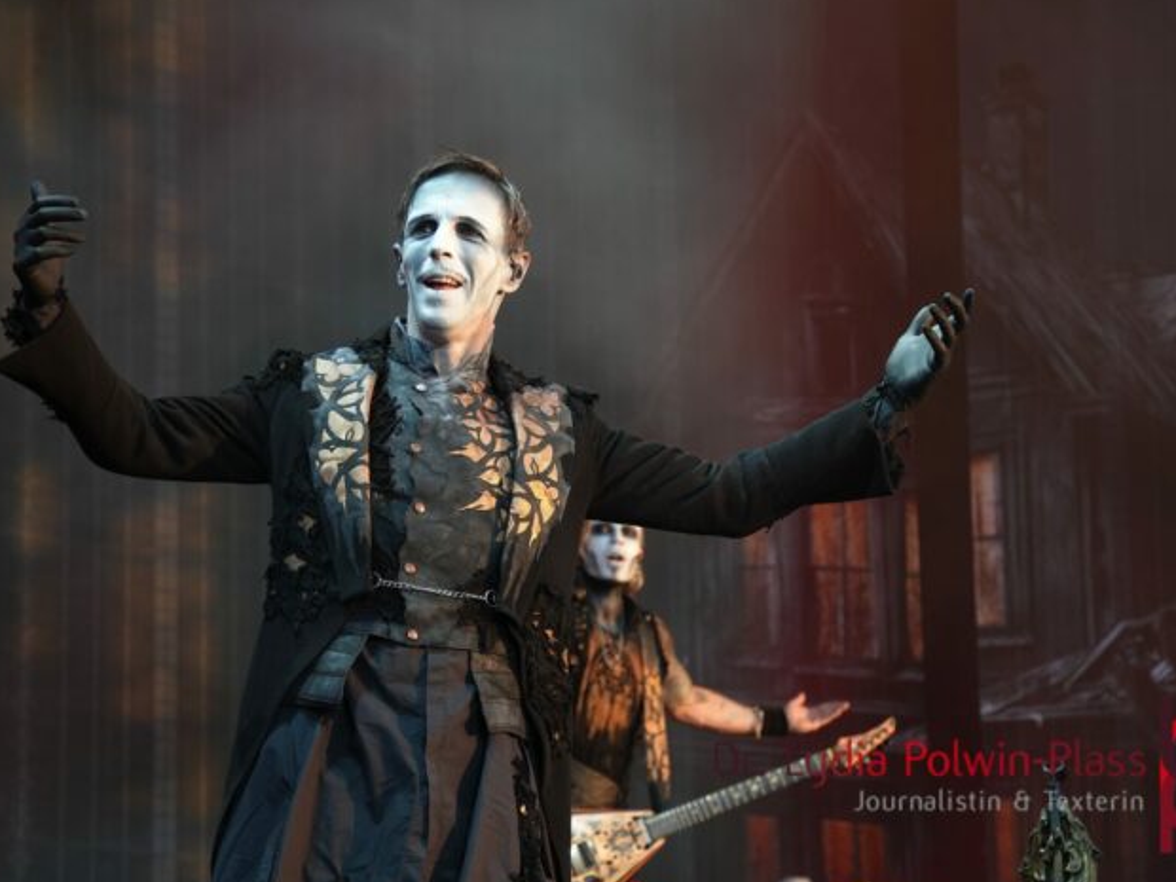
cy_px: 472
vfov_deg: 10.4
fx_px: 4858
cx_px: 556
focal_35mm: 143
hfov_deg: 13.8
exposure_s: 1/160
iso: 320
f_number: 5
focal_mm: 80
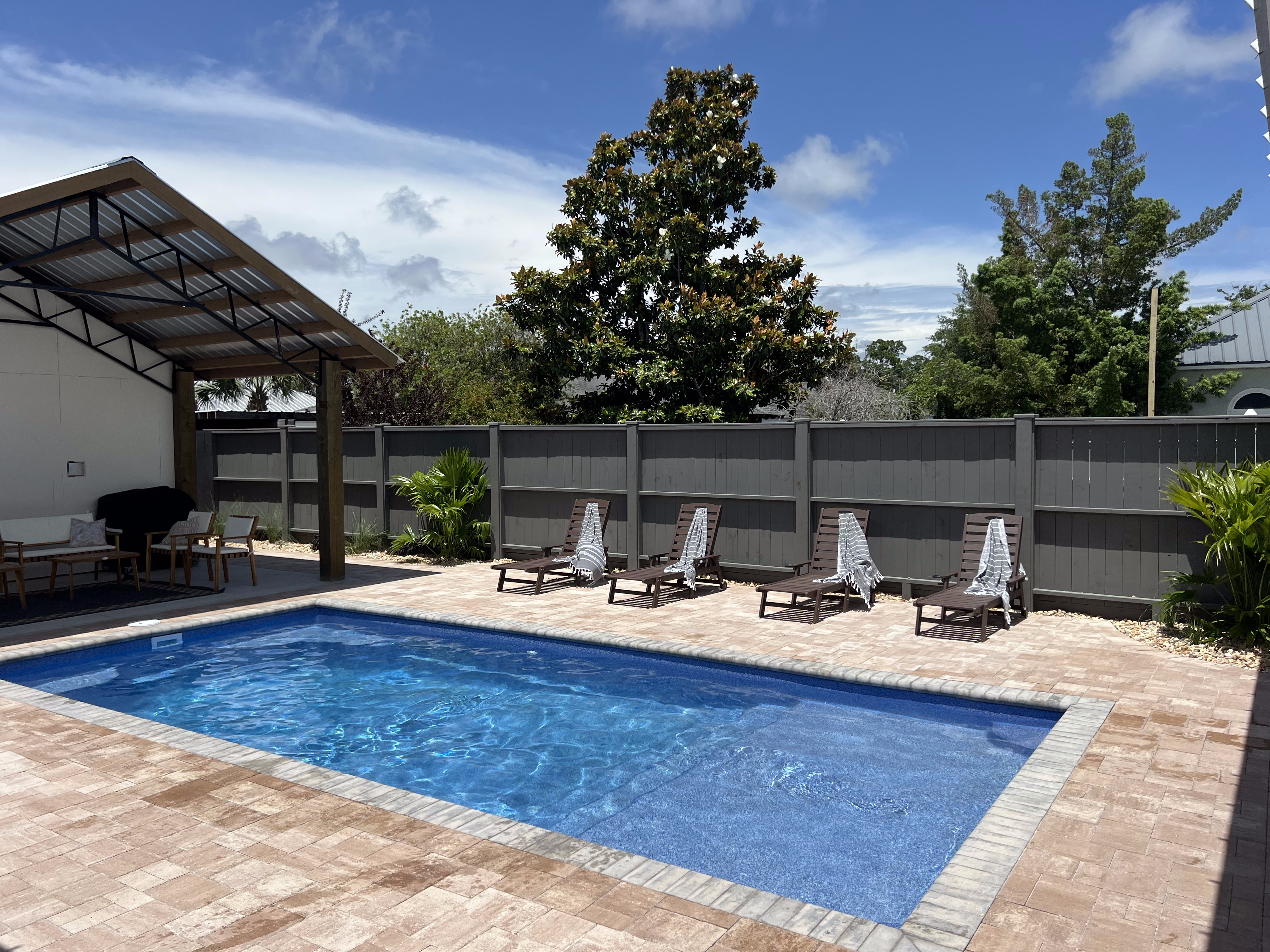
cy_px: 476
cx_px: 635
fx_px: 954
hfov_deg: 67.3
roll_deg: +0.3
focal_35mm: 26
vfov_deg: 53.1
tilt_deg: -2.2
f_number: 1.5
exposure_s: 1/6579
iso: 50
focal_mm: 5.7
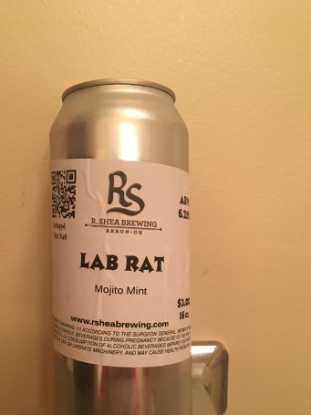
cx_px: 136
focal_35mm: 34
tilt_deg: -9.6
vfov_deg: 53.8
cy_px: 239
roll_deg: +0.0
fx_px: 407
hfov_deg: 41.7
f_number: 2.2
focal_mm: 4.15
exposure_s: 1/30
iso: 100
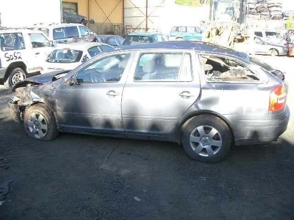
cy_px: 110
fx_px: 297
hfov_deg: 52.6
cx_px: 147
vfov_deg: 40.7
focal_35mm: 35
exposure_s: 1/160
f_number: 2.6
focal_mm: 5.8
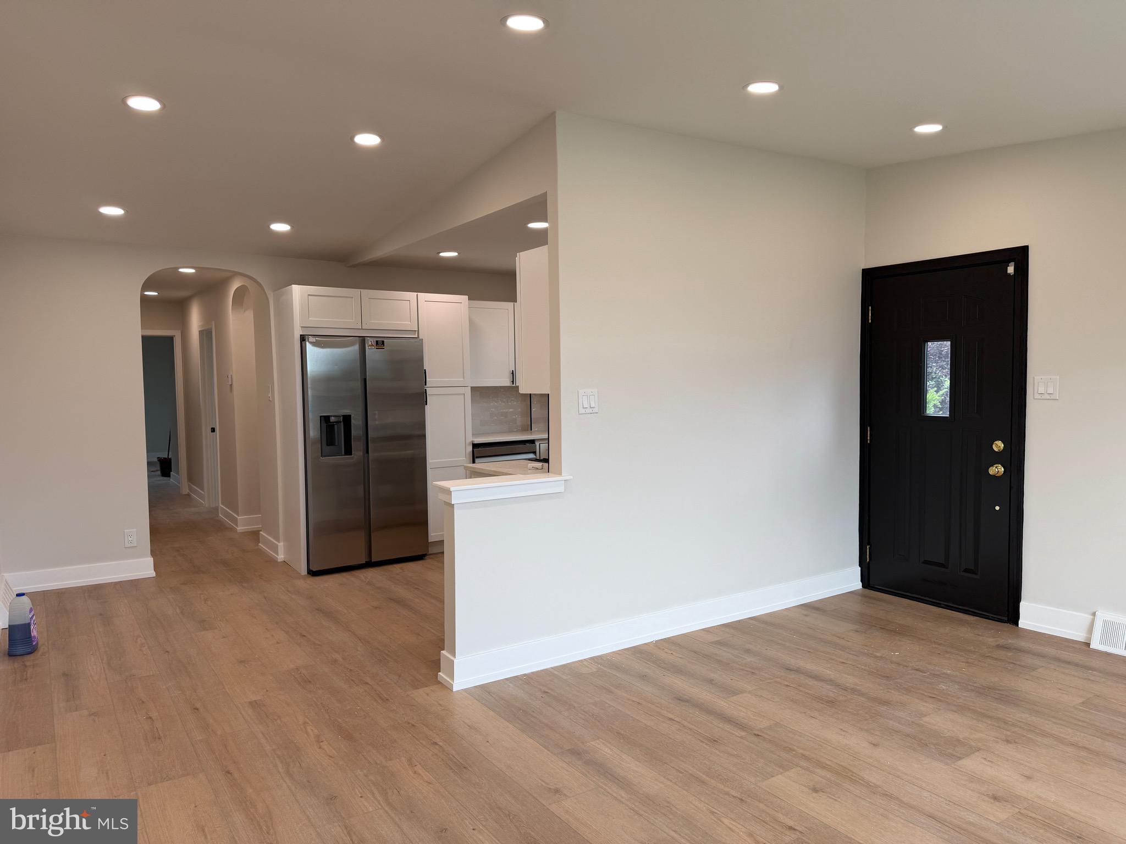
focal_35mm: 24
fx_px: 781
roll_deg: +0.7
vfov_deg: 56.8
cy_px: 422
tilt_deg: -3.3
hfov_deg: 71.6
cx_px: 563
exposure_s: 1/207
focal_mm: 6.76
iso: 64
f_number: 1.78
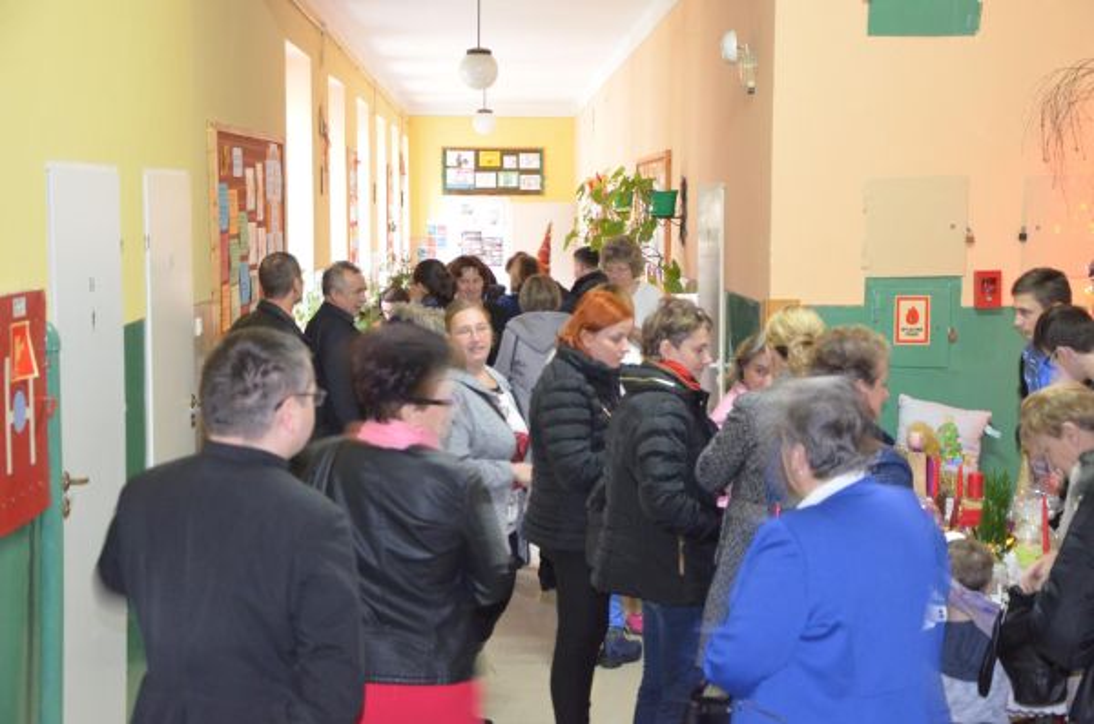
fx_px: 1819
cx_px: 547
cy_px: 362
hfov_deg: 33.5
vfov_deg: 22.5
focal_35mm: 60
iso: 3200
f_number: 4.5
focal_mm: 40
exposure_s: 1/15
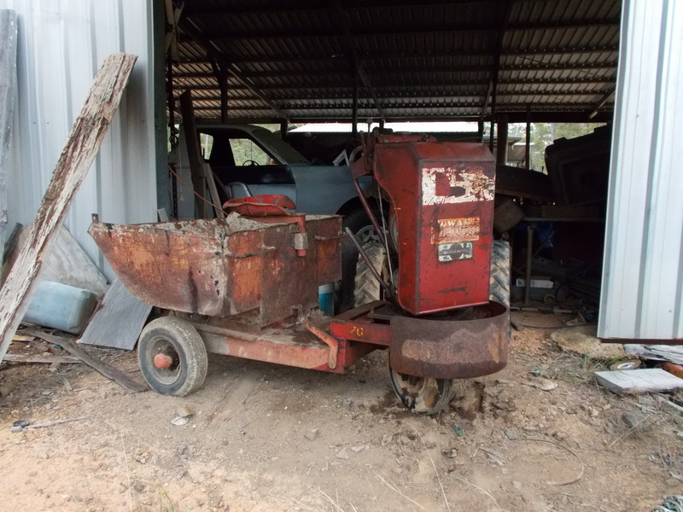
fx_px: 592
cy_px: 256
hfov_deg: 60.0
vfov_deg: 46.8
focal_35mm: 30
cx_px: 342
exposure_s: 1/250
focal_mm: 5.3
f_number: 3.4
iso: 400
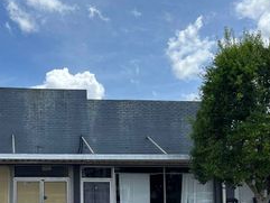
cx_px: 47
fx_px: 421
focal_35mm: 54
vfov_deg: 26.6
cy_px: 159
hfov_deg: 34.3
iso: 50
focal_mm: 5.1
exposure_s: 1/3521
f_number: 1.6
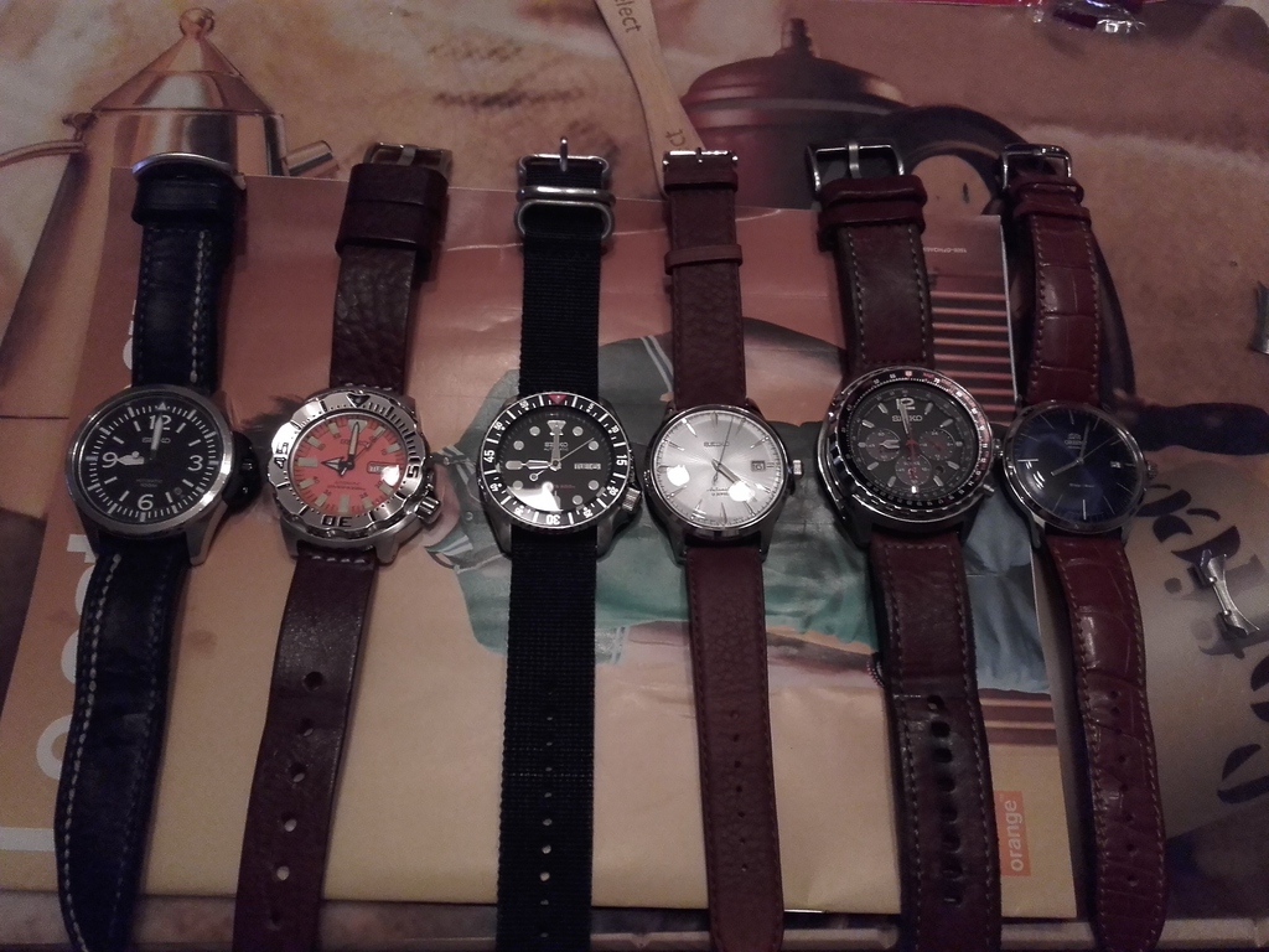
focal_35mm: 31
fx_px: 1136
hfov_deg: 58.4
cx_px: 634
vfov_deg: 45.4
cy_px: 476
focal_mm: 3.3
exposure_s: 1/8
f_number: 2.2
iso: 160
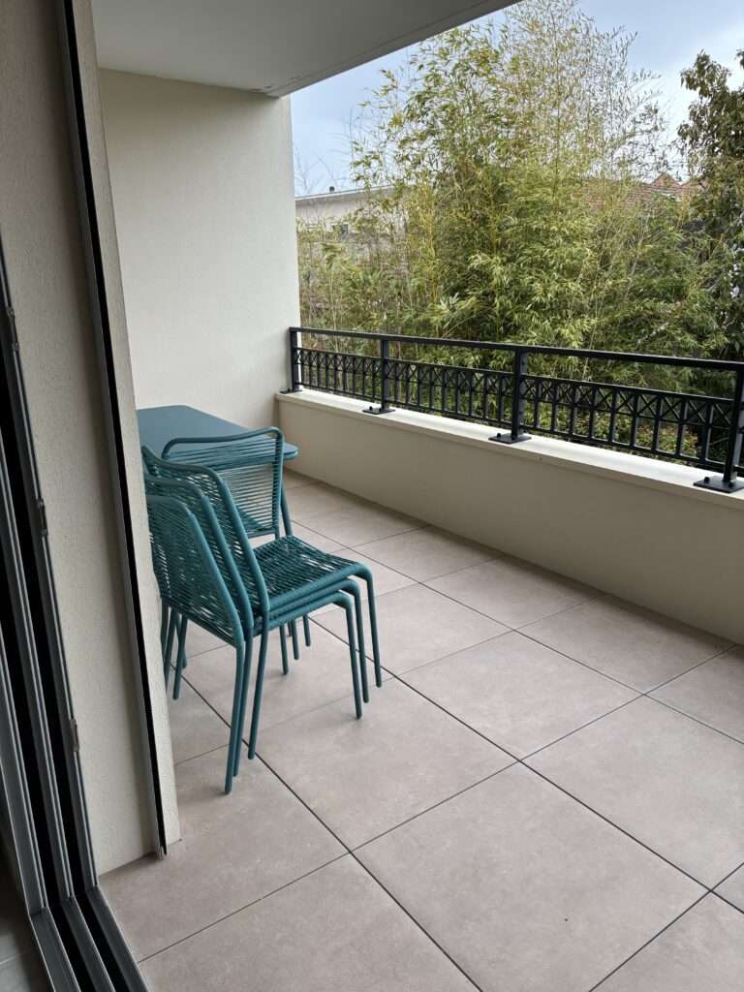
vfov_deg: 67.3
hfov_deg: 53.1
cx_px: 372
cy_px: 496
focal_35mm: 26
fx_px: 745
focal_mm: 5.96
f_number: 1.6
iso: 40
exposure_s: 1/121
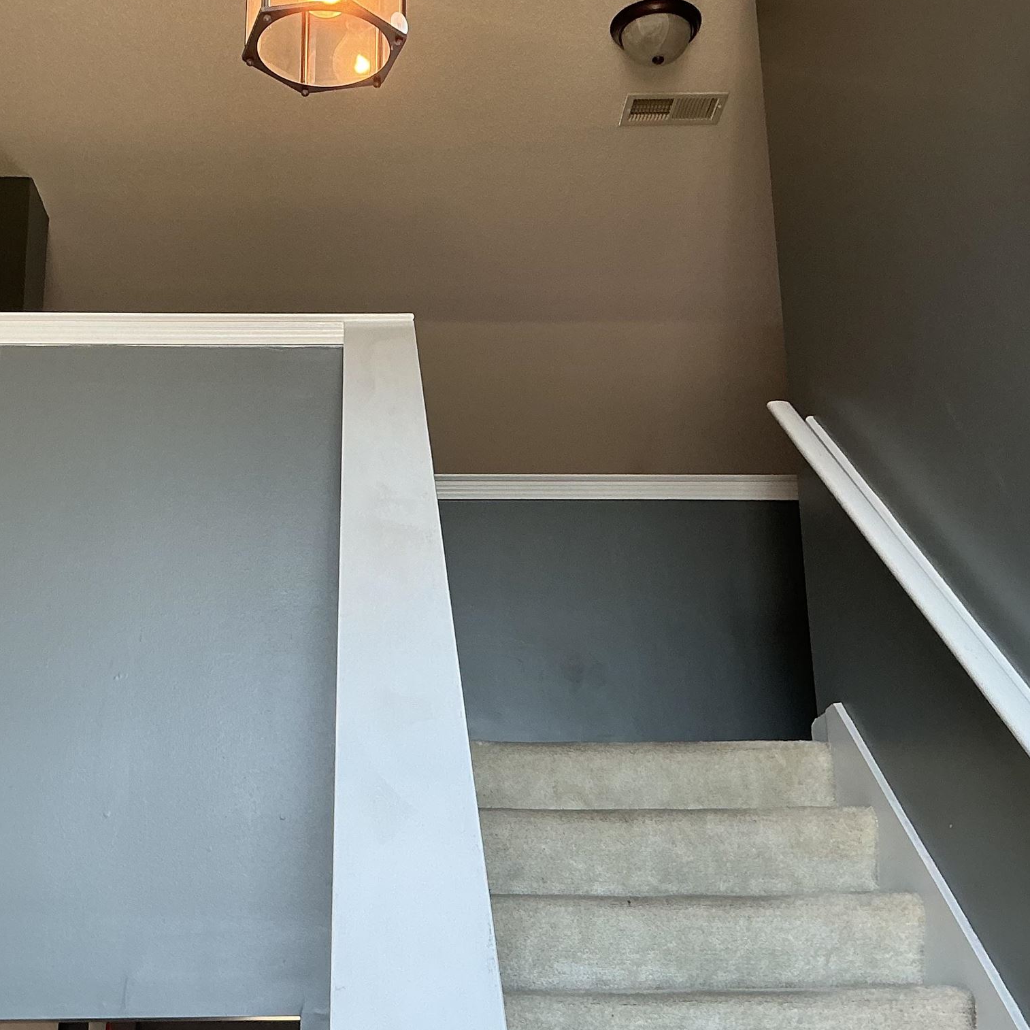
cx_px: 391
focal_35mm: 52
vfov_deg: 32.7
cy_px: 436
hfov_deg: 32.6
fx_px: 1751
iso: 40
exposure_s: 1/60
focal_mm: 3
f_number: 1.8
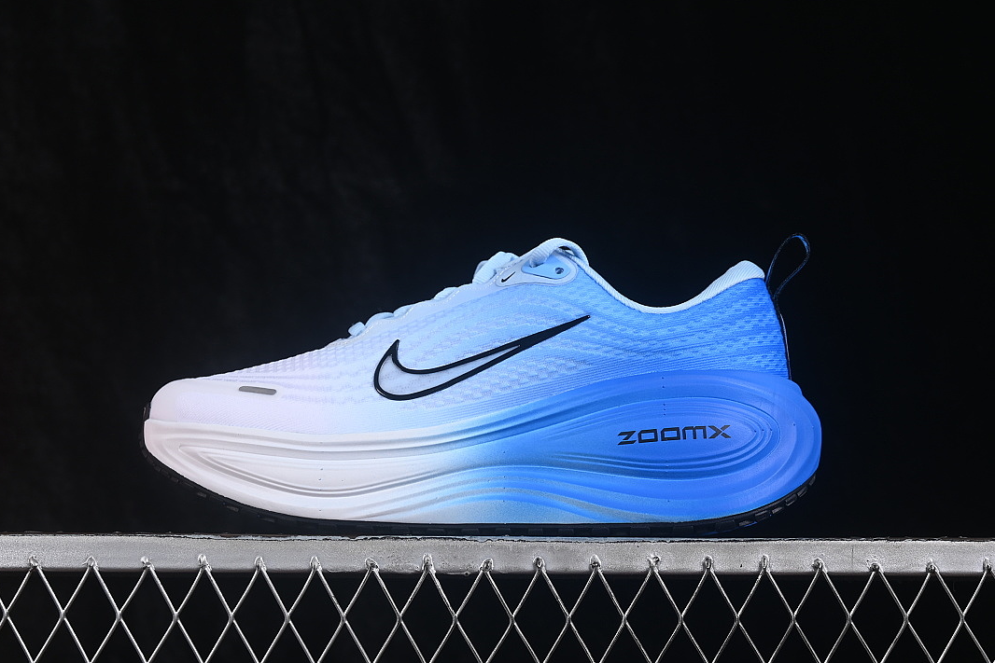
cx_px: 492
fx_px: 2101
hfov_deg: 26.6
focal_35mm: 76
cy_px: 329
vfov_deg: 18.0
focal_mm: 50
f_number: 8
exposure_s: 1/60
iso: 160
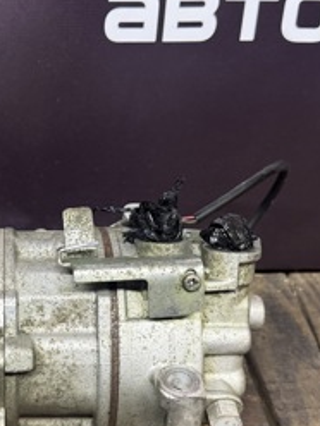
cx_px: 15
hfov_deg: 22.9
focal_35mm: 62
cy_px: 253
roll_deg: +0.3
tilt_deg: -29.7
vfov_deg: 31.1
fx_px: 764
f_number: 1.78
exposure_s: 1/50
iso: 200
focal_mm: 6.76
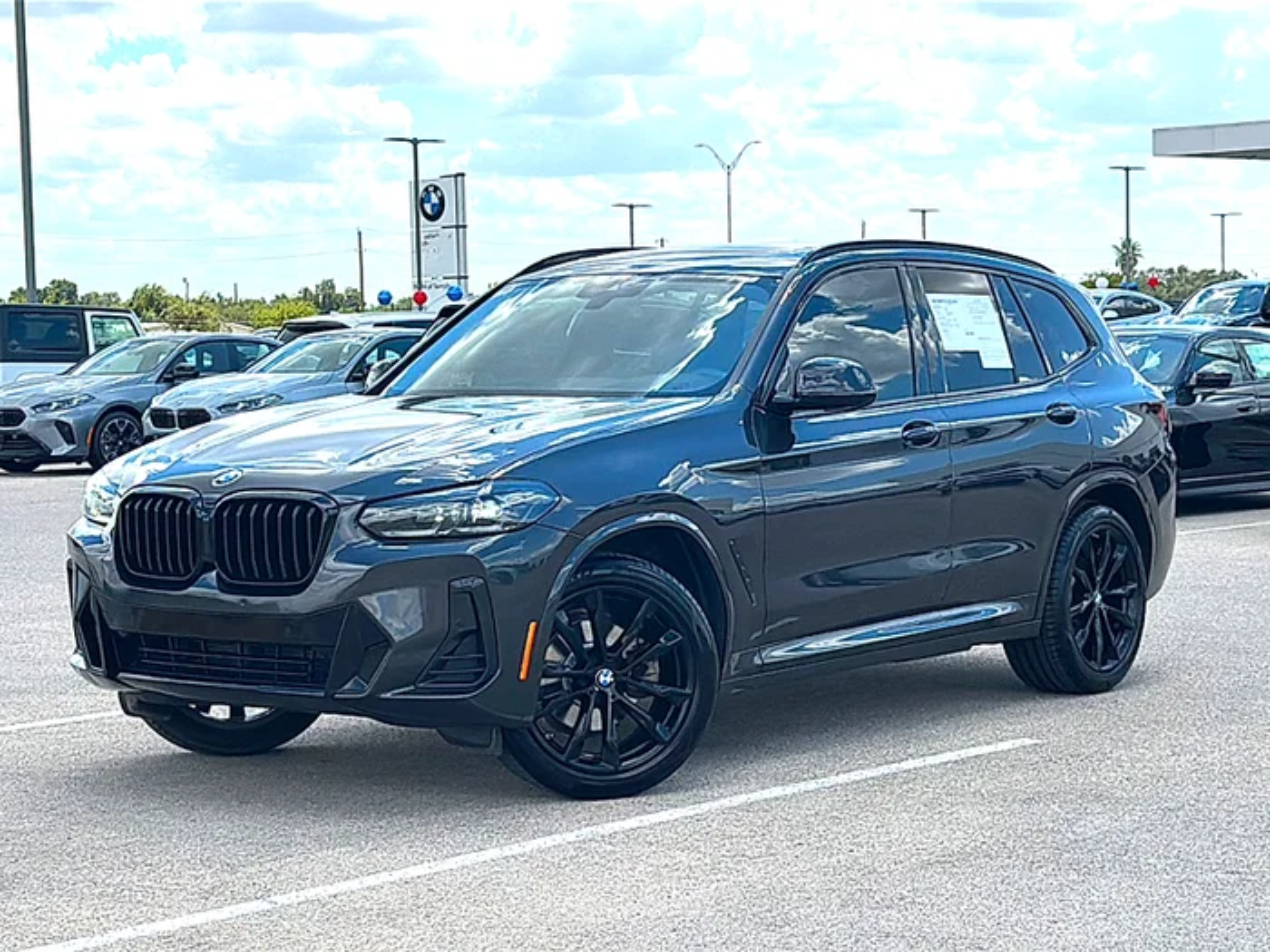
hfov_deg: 30.7
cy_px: 476
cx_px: 635
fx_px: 2311
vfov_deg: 23.3
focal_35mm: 63
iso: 80
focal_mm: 6.86
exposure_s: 1/4219
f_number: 1.78
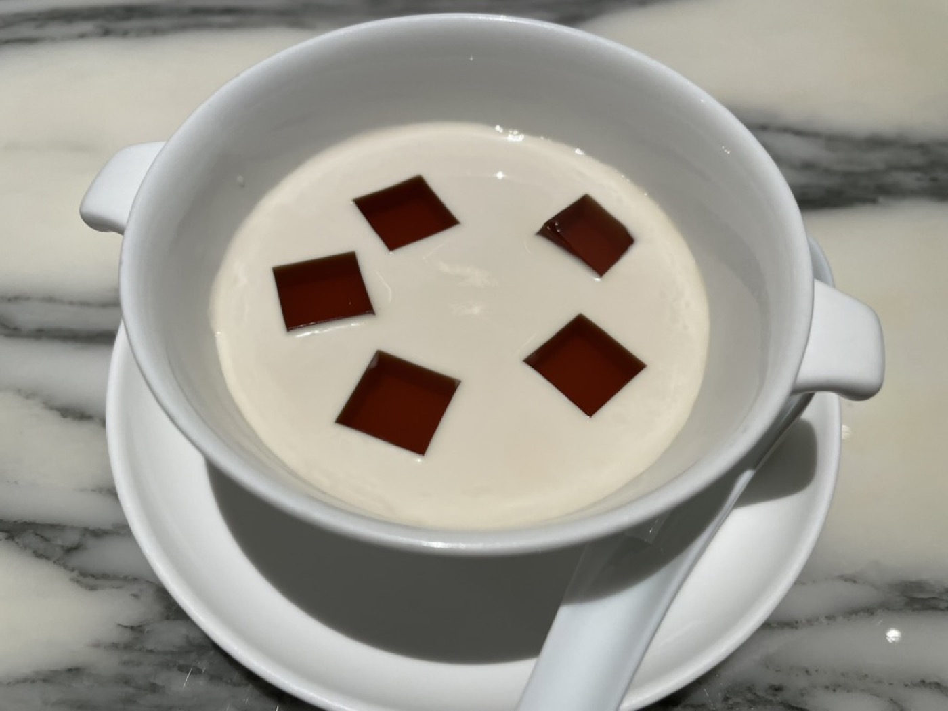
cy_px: 356
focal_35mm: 26
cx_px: 474
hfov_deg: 67.3
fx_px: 712
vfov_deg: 53.1
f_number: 1.6
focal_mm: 4.2
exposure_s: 1/121
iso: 100
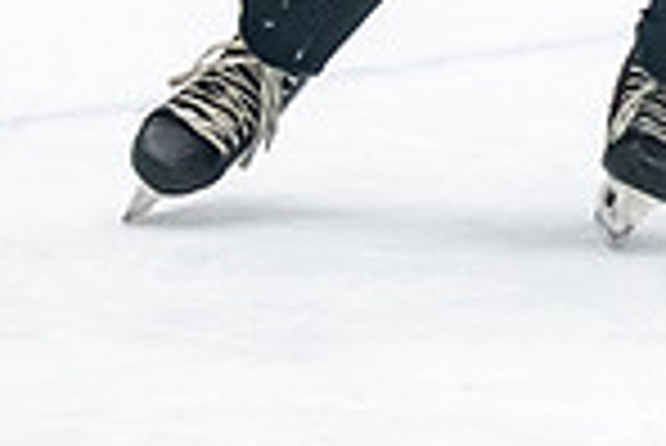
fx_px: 10463
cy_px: -324
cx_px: 1069
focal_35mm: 565
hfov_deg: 3.6
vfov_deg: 2.4
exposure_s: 1/800
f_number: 3.2
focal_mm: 102
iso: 2500
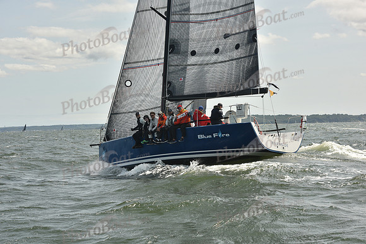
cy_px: 122
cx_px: 183
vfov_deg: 15.2
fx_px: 915
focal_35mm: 90
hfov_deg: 22.6
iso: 250
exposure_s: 1/800
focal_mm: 90
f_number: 9
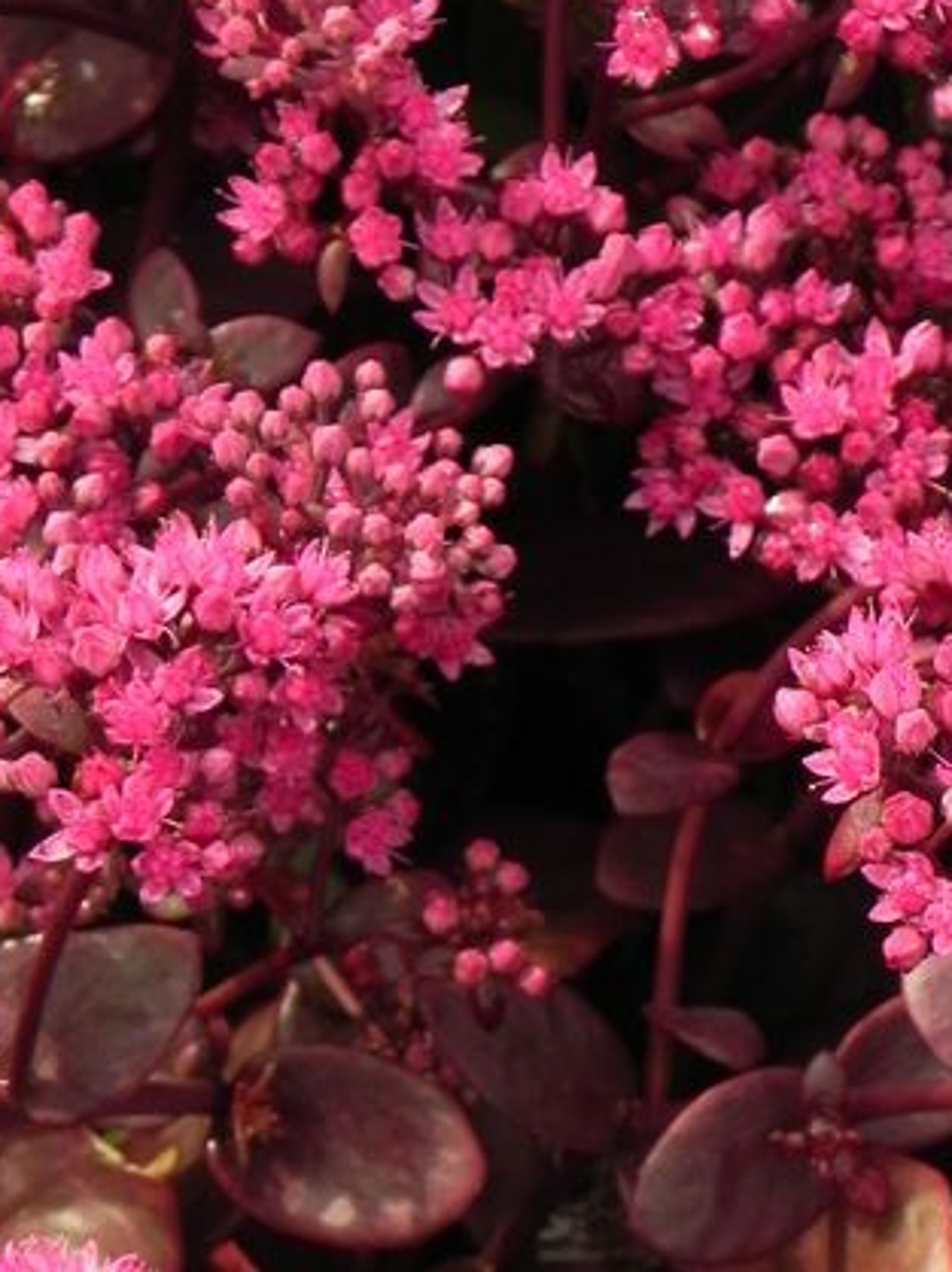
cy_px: 593
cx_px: 776
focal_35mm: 201
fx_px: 7378
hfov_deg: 7.4
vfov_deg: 9.8
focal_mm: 18.8
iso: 160
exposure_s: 1/320
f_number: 5
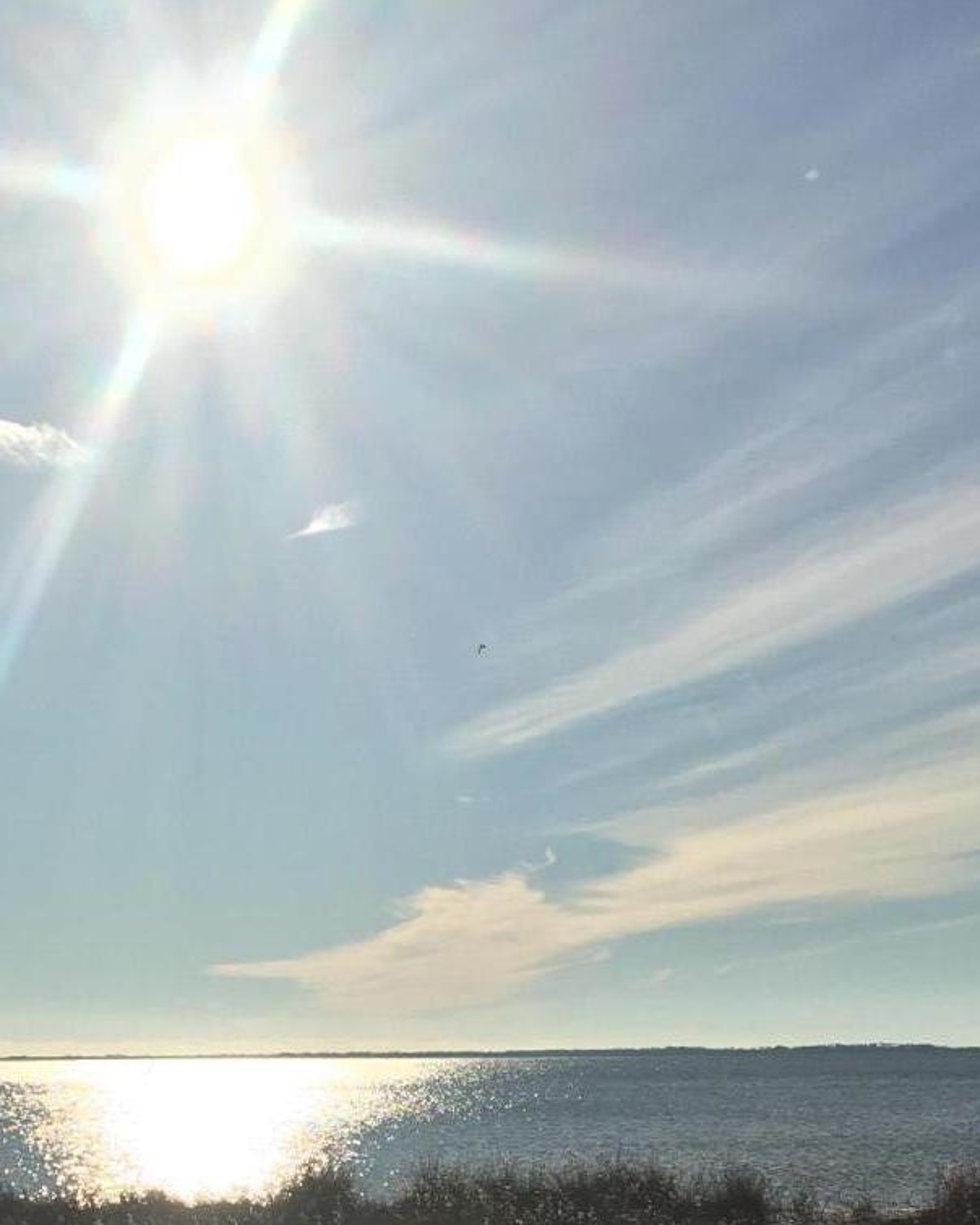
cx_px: 153
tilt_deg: -3.3
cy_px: 1267
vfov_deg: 24.1
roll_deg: +1.3
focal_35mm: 75
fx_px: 2719
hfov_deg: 20.1
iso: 25
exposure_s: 1/6993
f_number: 2.2
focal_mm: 4.15
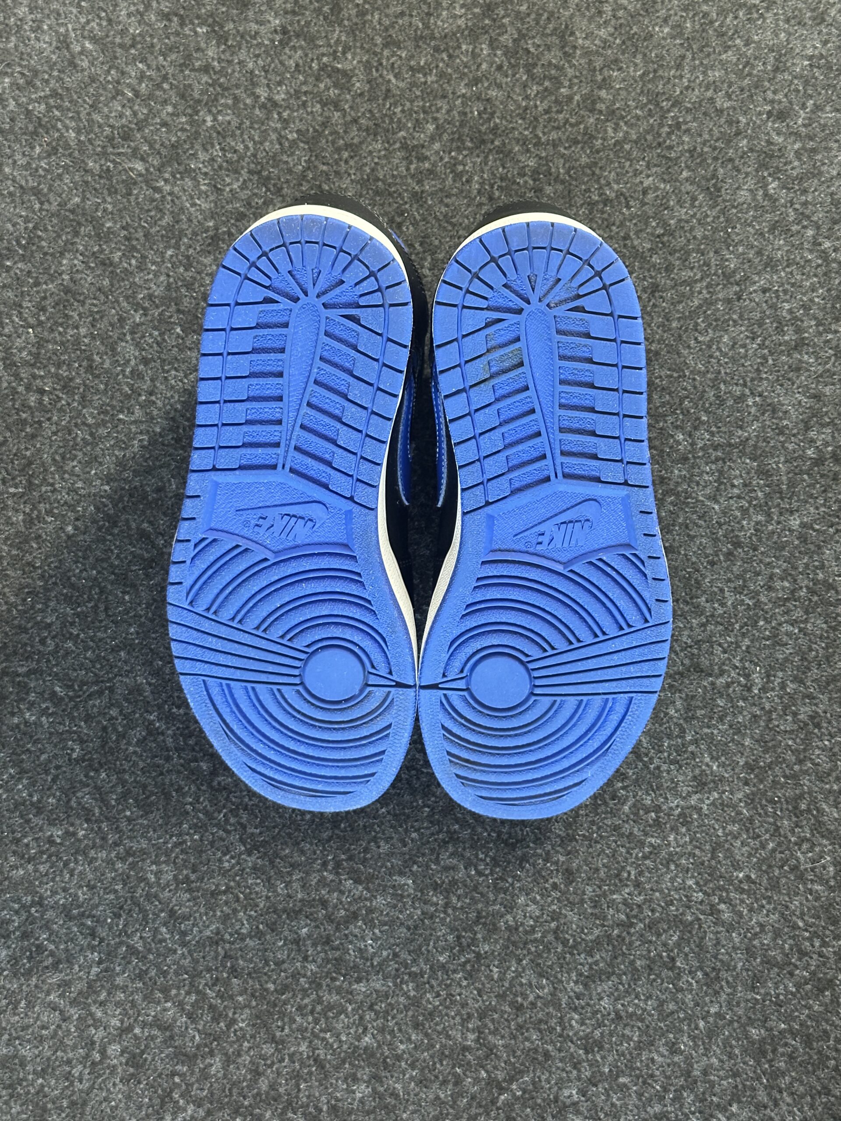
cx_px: 420
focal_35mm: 48
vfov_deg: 39.7
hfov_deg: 30.3
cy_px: 560
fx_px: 1555
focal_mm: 6.86
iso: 400
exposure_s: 1/25
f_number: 1.78
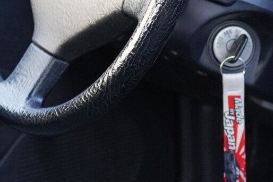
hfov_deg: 12.1
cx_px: 191
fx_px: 1283
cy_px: 51
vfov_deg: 8.1
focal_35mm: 169
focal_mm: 29.7
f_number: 2.8
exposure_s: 1/160
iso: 2000
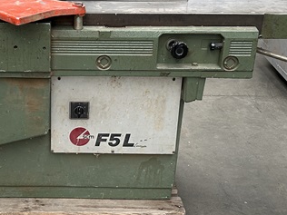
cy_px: 122
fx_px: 605
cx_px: 53
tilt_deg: -24.4
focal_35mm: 73
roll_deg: +0.8
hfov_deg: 26.1
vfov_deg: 20.2
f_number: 1.5
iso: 125
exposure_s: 1/117
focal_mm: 5.7
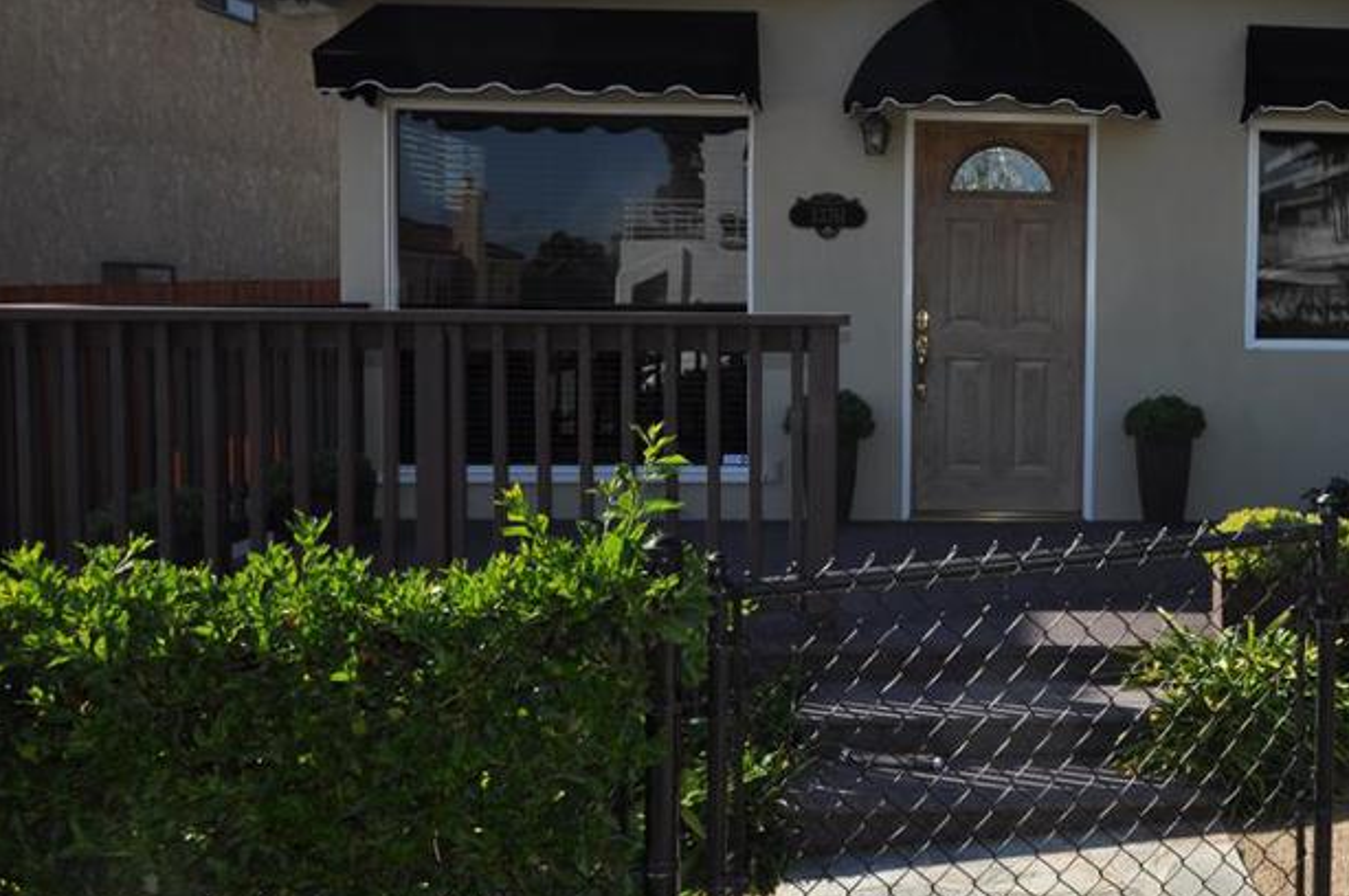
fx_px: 1497
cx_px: 1103
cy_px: 356
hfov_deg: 45.7
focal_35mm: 40
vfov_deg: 33.2
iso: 200
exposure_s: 1/200
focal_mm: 16
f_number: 11
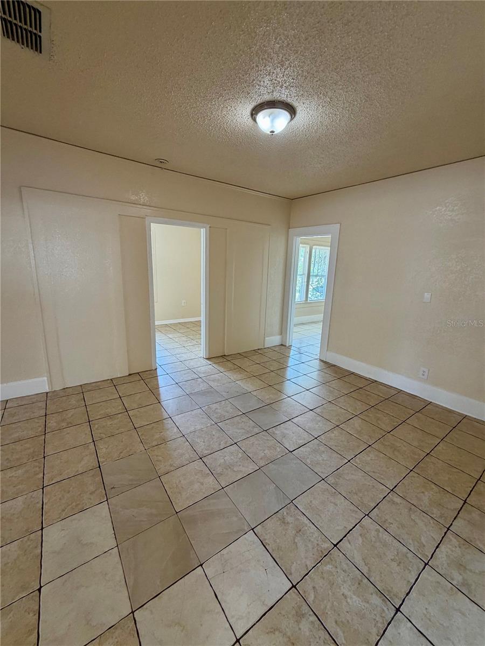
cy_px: 323
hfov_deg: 85.7
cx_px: 242
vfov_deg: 102.1
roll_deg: -2.1
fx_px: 262
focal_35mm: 14
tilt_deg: -11.5
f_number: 2.2
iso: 250
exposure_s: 1/120
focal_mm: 2.22
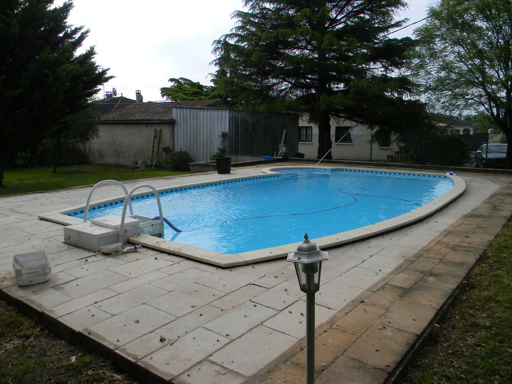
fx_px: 414
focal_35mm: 28
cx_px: 256
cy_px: 192
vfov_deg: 49.7
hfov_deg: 63.4
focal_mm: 5
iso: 80
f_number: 3.5
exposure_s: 1/850
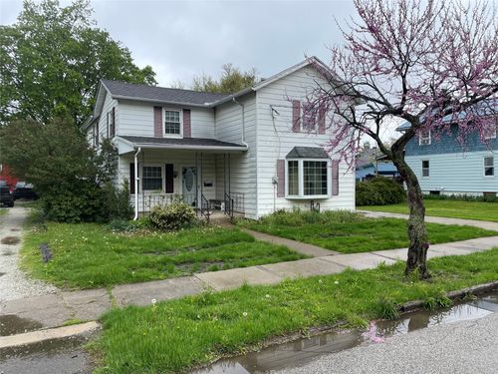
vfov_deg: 53.1
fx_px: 374
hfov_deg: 67.3
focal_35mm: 26
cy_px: 187
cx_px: 249
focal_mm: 4.2
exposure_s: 1/1642
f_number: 1.6
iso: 32
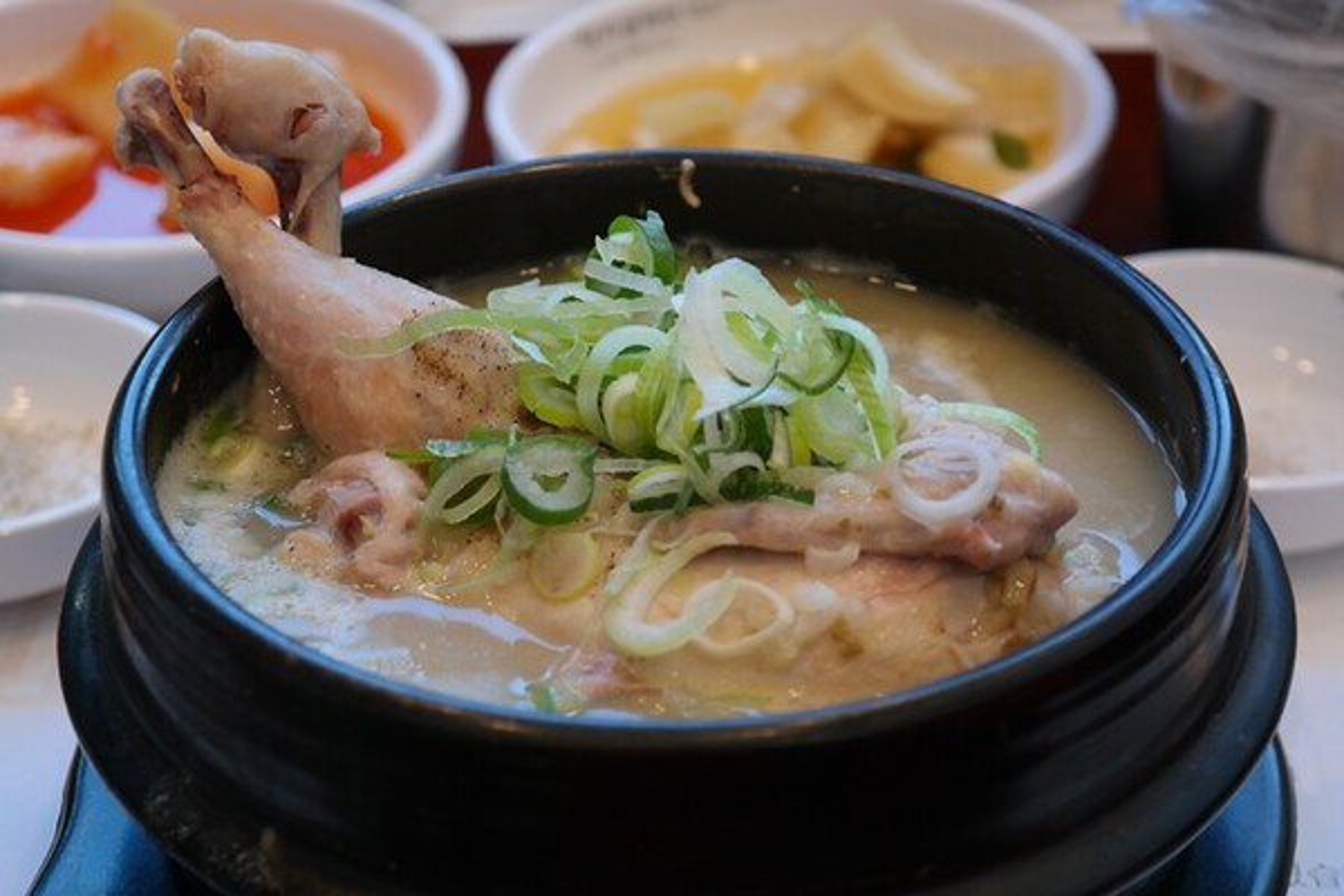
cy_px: 448
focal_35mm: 80
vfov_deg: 17.1
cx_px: 672
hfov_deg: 25.4
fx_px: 2986
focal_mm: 52
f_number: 5.6
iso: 800
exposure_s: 1/80
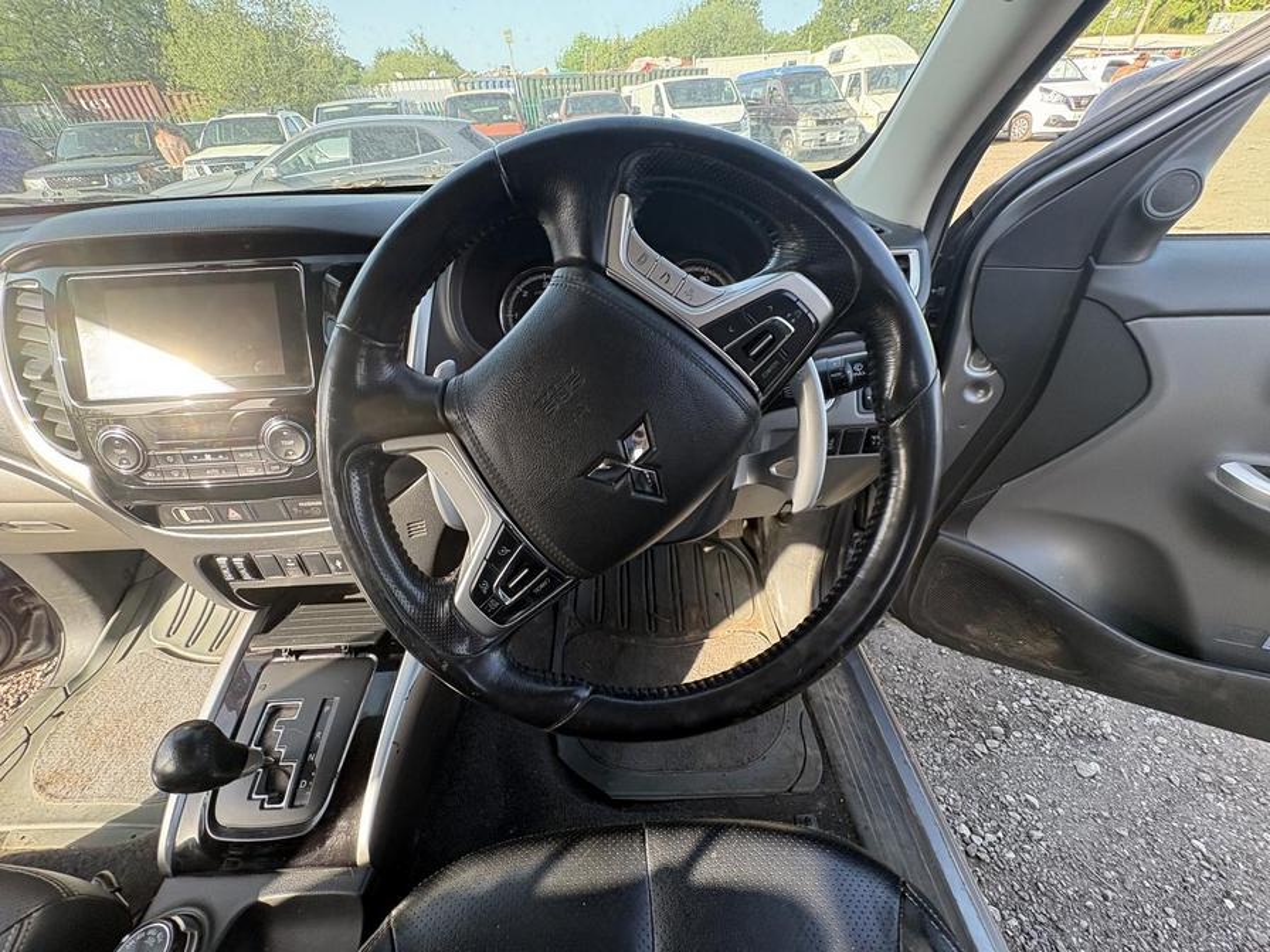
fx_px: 514
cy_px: 476
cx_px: 635
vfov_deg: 85.7
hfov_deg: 102.1
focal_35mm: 14
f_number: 2.2
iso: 80
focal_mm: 2.22
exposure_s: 1/114
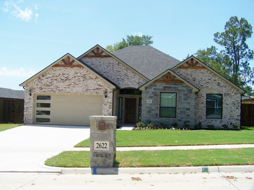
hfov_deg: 49.0
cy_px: 95
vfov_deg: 37.7
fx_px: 279
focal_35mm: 38
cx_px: 127
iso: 80
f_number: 4
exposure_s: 1/1000
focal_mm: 6.3
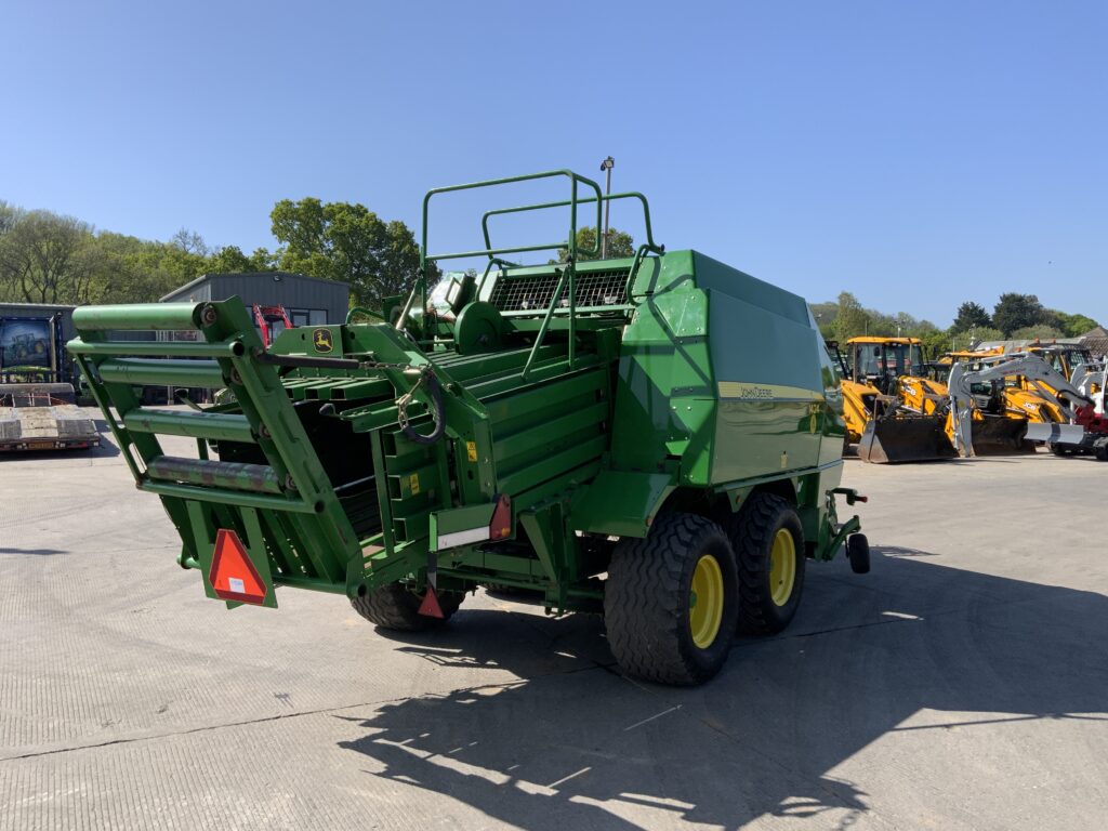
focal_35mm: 29
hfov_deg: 61.7
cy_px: 416
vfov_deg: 48.2
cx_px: 554
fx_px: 928
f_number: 1.8
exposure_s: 1/1534
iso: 16
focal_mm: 3
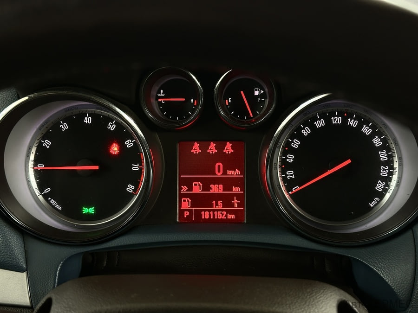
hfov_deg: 39.7
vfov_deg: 30.3
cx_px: 209
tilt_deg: -23.4
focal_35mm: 48
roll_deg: +0.6
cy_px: 156
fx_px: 580
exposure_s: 1/50
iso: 200
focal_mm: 6.86
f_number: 1.78
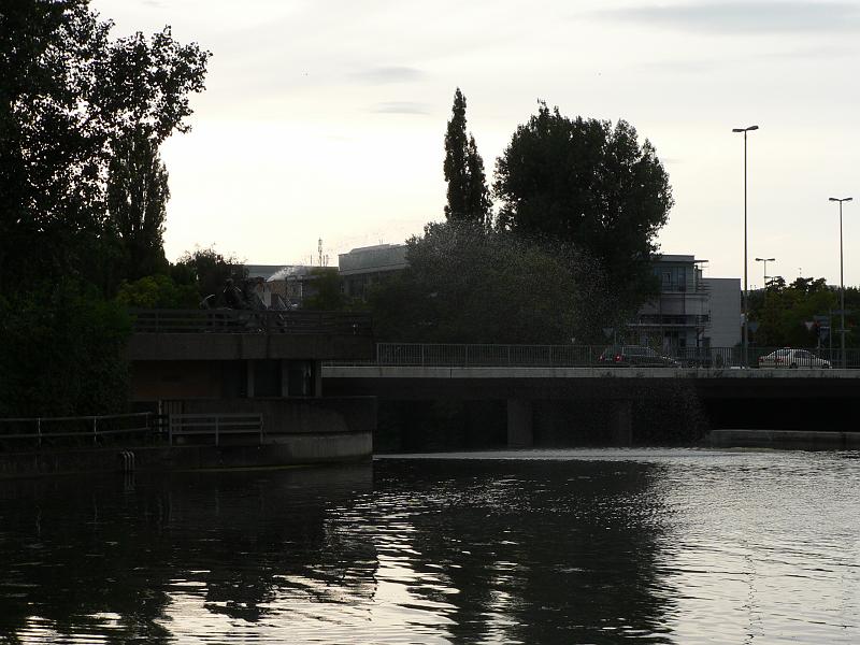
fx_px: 1988
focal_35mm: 80
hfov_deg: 24.4
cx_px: 430
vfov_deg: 18.4
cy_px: 322
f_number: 4
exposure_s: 1/400
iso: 80
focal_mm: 13.4
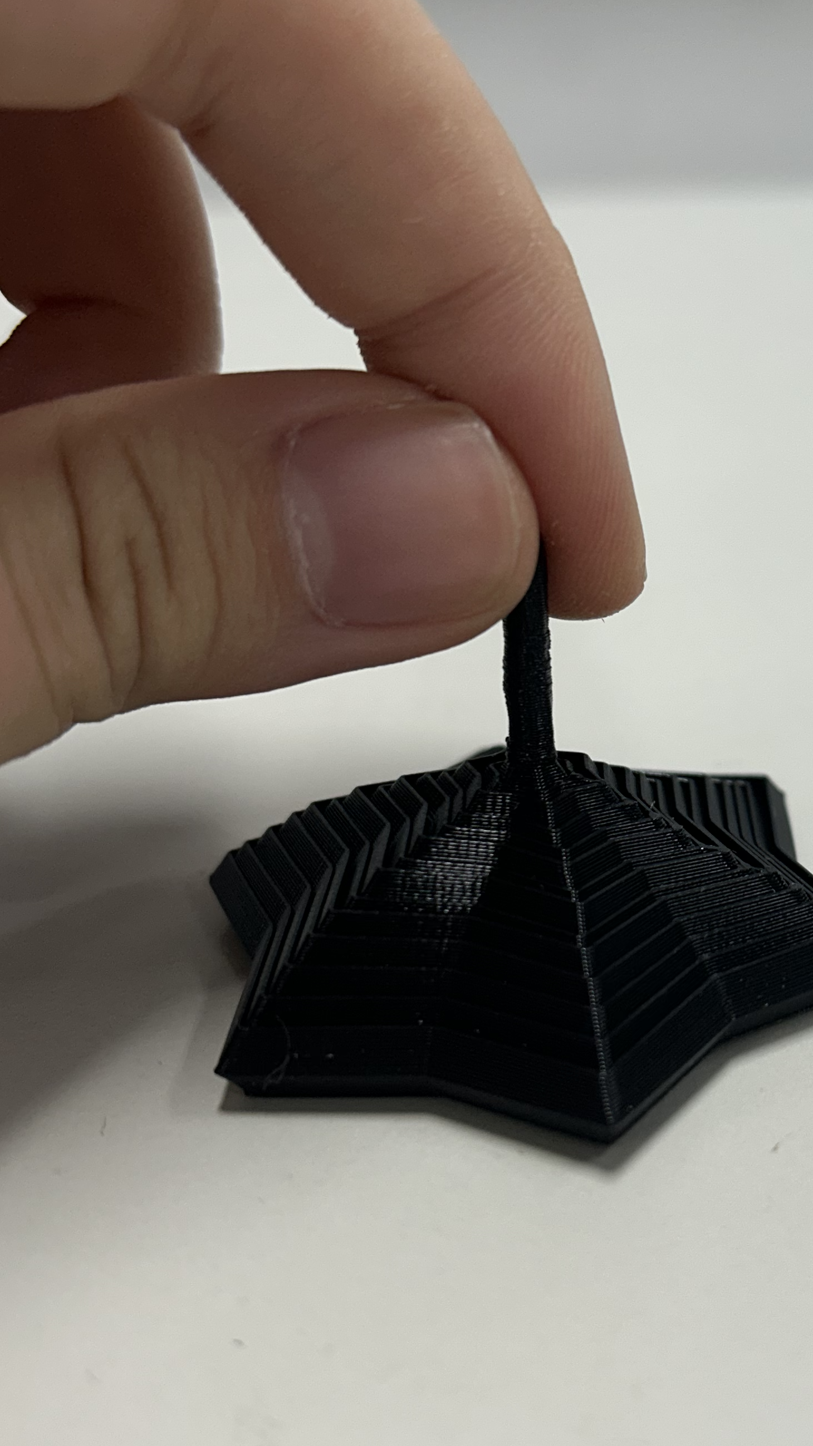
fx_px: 1686
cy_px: 779
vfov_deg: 46.4
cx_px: 770
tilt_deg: -27.3
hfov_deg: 26.0
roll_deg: +1.1
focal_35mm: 44
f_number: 1.5
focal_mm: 5.7
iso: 50
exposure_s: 1/120
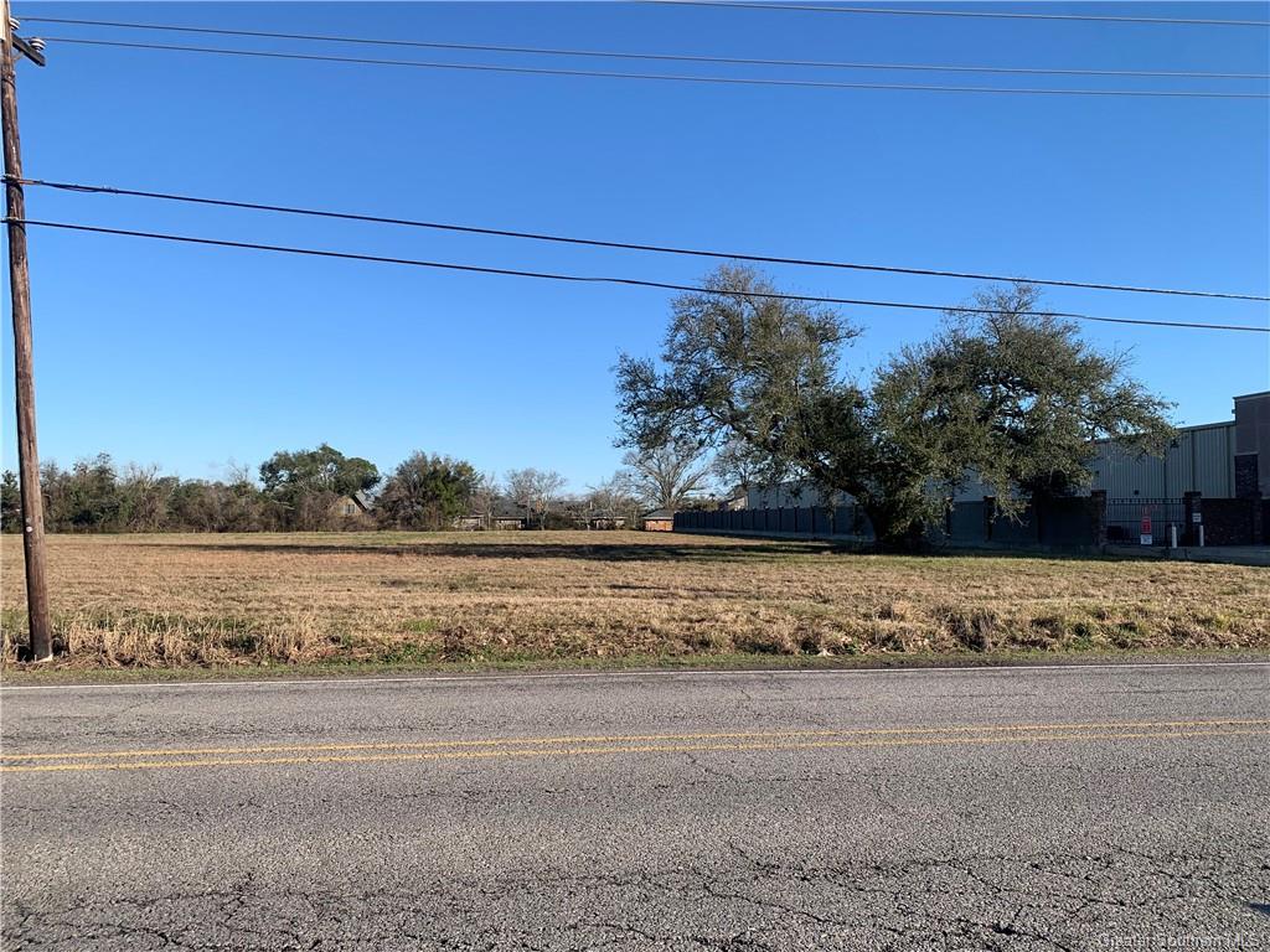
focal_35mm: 26
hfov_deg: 67.3
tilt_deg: +2.8
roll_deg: +0.2
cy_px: 476
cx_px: 635
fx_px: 954
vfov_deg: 53.1
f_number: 1.8
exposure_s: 1/1953
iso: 25
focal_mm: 4.25
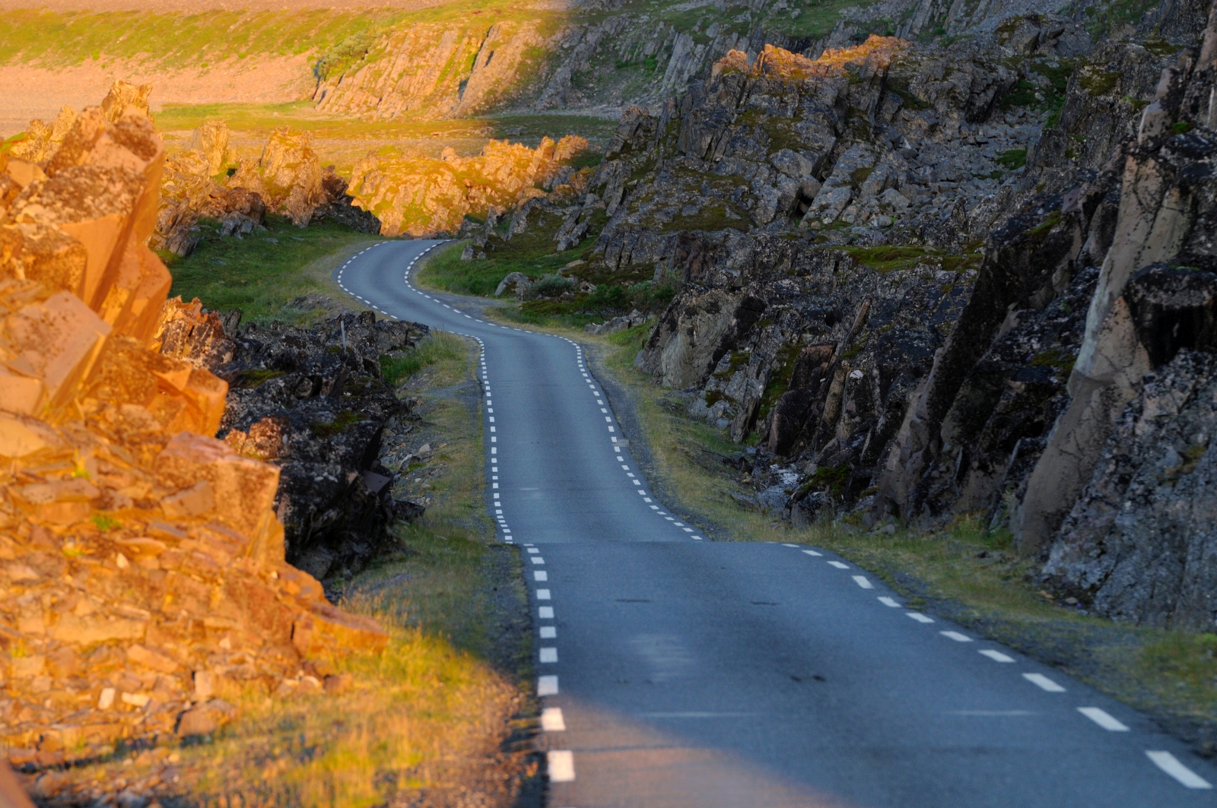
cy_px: 404
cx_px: 608
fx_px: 10130
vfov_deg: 4.6
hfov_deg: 6.9
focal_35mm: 300
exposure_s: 1/100
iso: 400
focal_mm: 200
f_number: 6.3
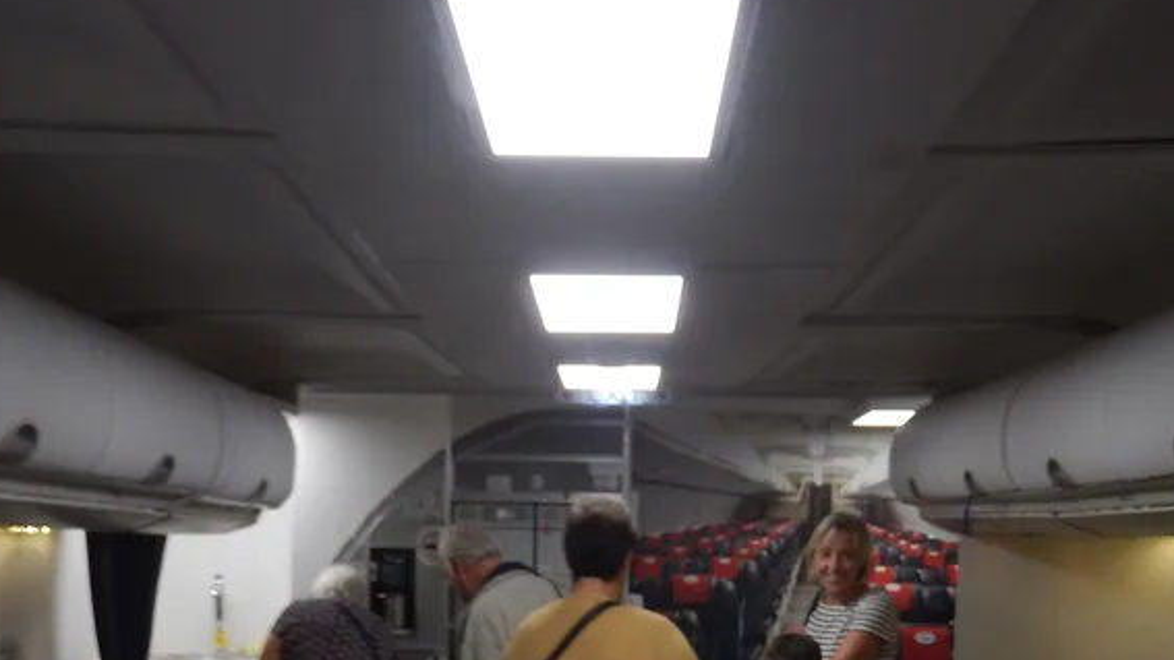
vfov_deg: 23.4
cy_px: 728
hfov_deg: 42.9
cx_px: 607
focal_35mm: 48
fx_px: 1494
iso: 125
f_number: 3.4
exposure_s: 1/30
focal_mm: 4.5
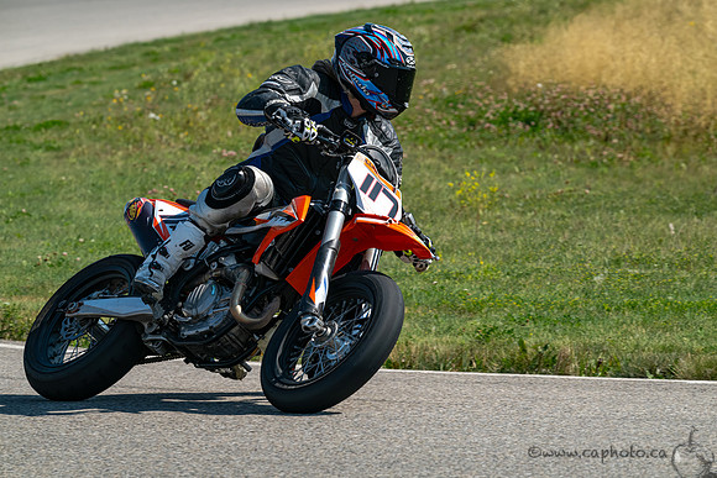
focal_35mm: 290
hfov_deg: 7.1
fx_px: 5777
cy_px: 239
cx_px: 358
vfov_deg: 4.7
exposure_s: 1/1250
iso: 500
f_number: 11
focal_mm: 290
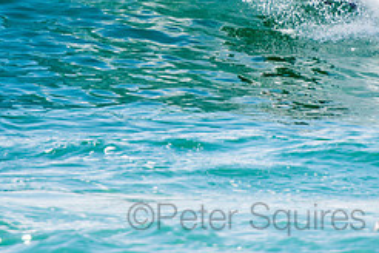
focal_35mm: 1414
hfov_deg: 1.5
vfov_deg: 1.0
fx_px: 14885
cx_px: 247
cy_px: -39
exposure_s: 1/2000
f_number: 5.6
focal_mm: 400
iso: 450
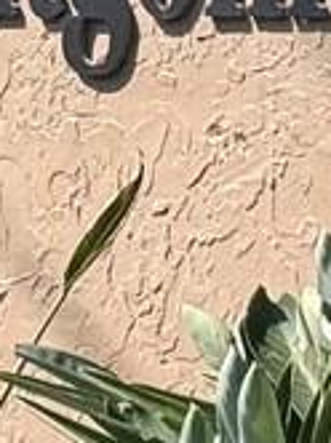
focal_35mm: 464
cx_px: -11
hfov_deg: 3.2
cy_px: -197
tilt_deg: +1.5
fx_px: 5931
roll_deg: -1.4
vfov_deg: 4.3
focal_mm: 6.76
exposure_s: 1/2976
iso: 80
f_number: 1.78
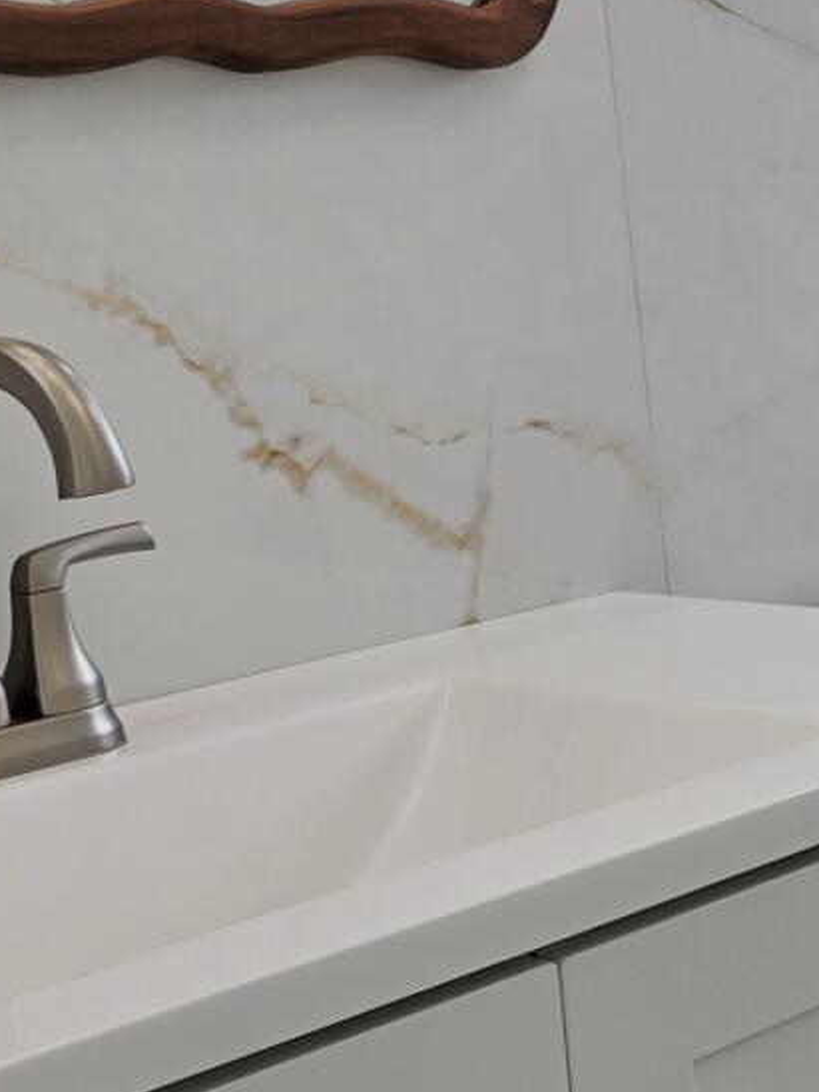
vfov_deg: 23.3
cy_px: 518
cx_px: 1184
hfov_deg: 16.2
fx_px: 2650
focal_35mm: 84
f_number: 1.7
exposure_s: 1/147
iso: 12
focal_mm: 6.3
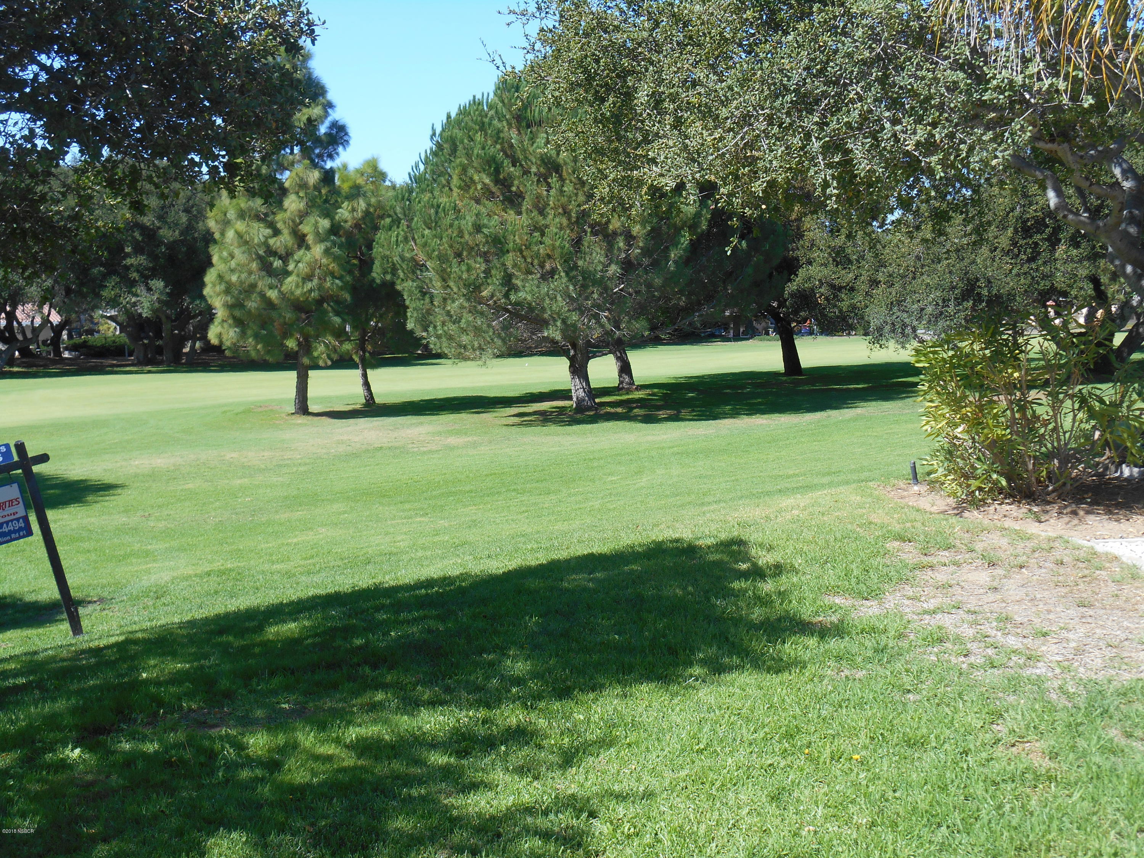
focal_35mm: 41
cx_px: 572
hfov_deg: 45.8
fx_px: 1355
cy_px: 429
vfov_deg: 35.1
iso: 80
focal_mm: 7.2
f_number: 3.9
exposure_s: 1/320
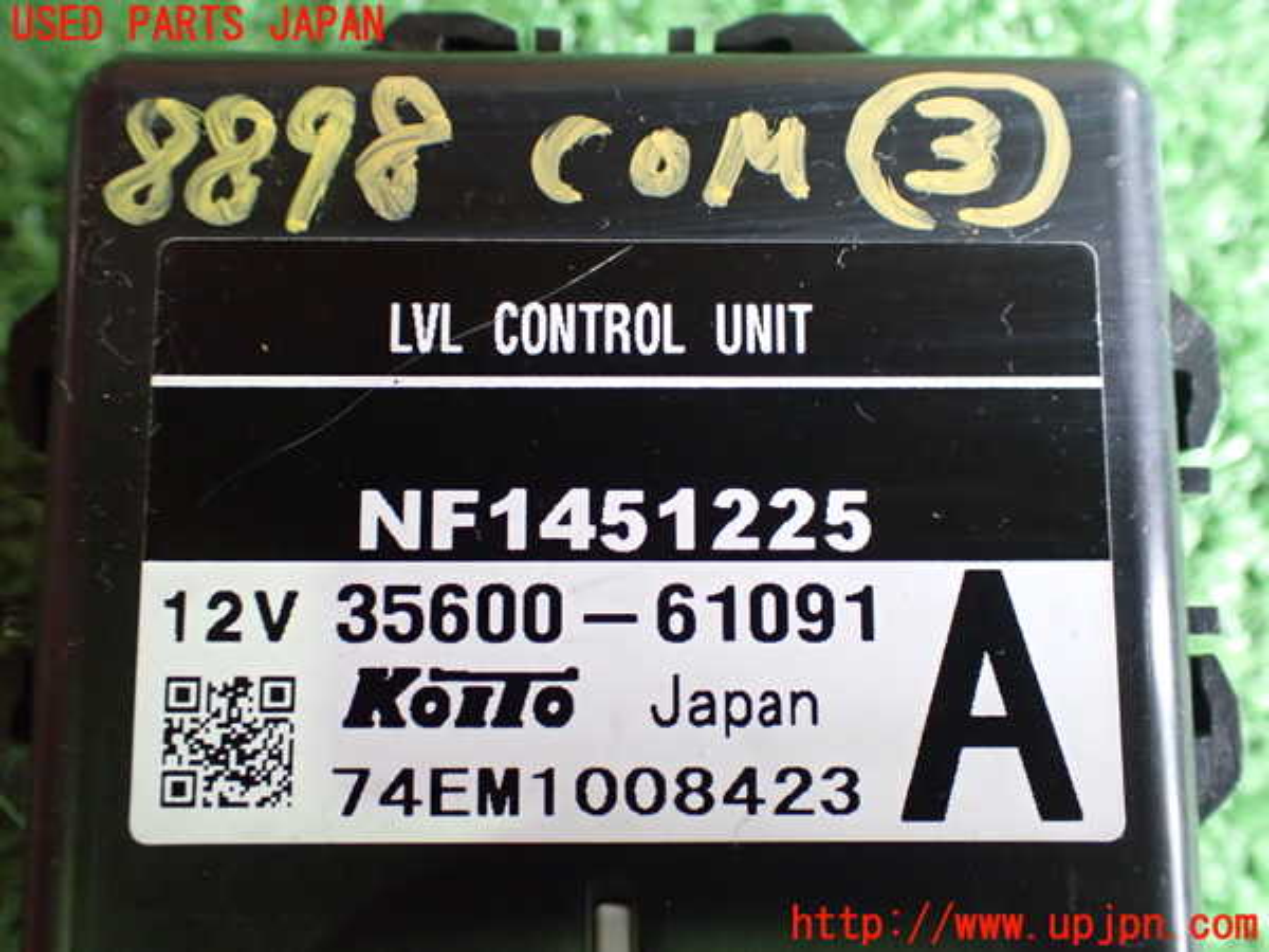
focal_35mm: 36
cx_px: 634
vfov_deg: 39.7
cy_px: 476
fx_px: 1320
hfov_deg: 51.4
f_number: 2.5
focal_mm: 6.37
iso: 1000
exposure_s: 1/40
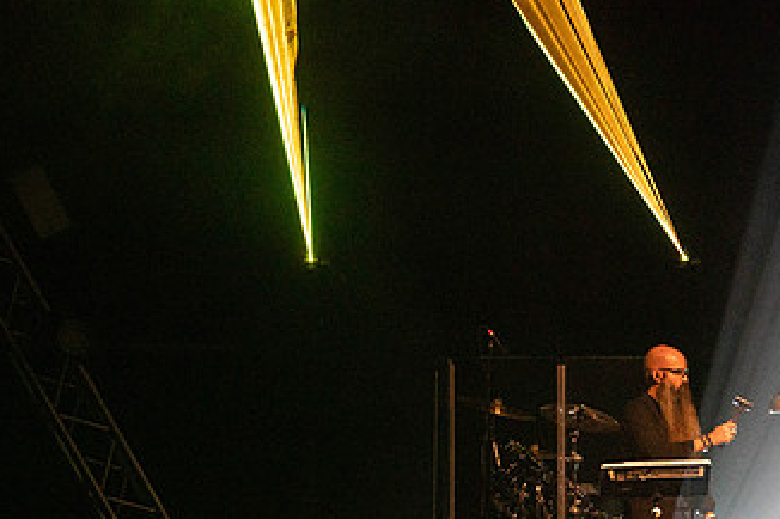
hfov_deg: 5.8
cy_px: 353
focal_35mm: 356
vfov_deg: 3.9
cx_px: 553
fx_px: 7709
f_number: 5.6
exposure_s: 1/250
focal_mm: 200
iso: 6400
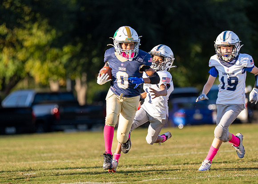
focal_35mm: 370
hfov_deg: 5.5
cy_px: 105
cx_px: 140
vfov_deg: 3.9
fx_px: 2708
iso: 200
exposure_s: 1/2000
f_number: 2.8
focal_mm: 200
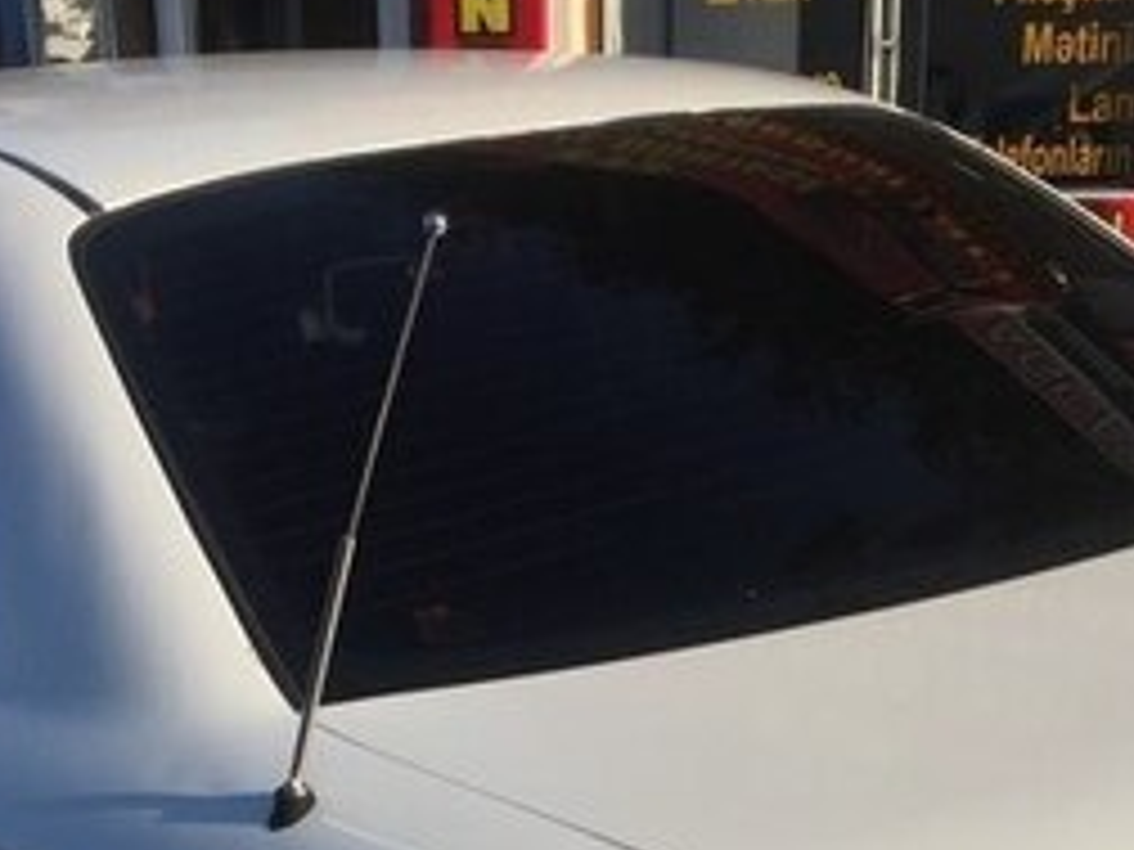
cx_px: 495
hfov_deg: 25.6
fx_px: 2490
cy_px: 969
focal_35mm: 76
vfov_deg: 18.5
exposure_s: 1/3049
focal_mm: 4.15
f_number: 2.2
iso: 32
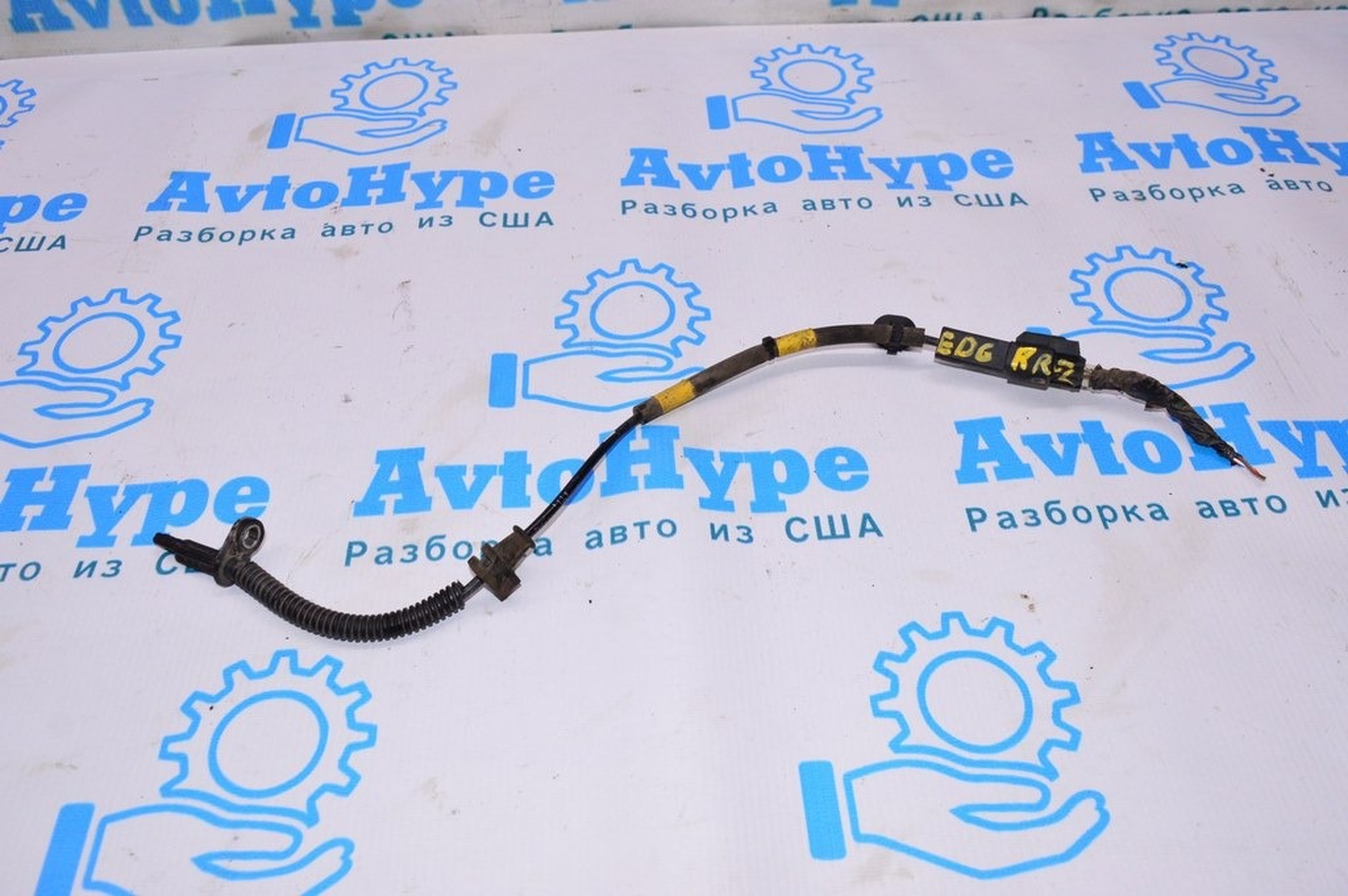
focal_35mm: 30
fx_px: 1122
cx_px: 674
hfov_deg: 62.0
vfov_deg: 43.5
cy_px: 448
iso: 1600
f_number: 8
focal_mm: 20
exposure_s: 1/200
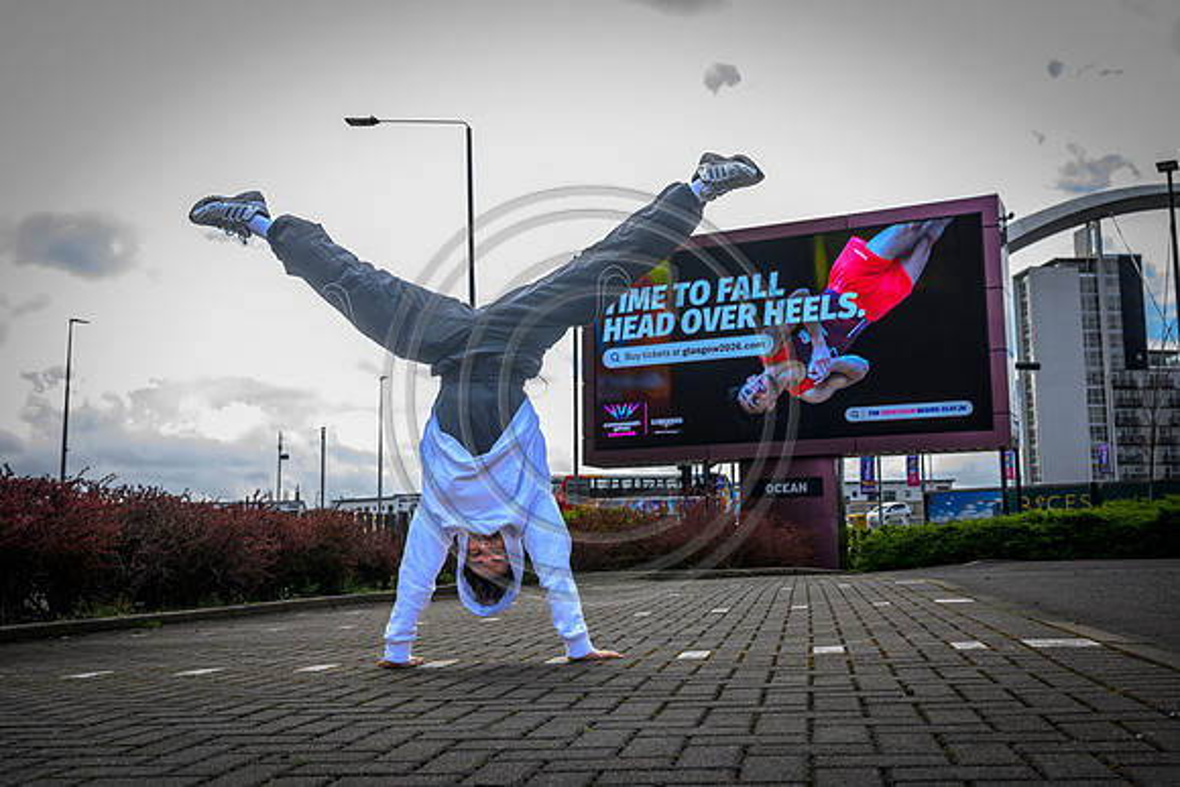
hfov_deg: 53.1
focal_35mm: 36
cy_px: 394
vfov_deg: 36.9
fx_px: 1180
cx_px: 590
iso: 500
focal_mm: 36
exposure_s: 1/640
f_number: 6.3
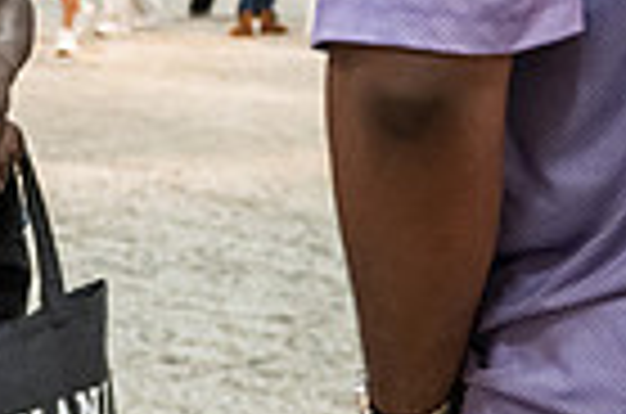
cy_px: -164
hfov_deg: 14.6
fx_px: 2325
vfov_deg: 9.9
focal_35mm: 134
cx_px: -207
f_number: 3.2
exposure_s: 1/200
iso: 4000
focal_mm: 32
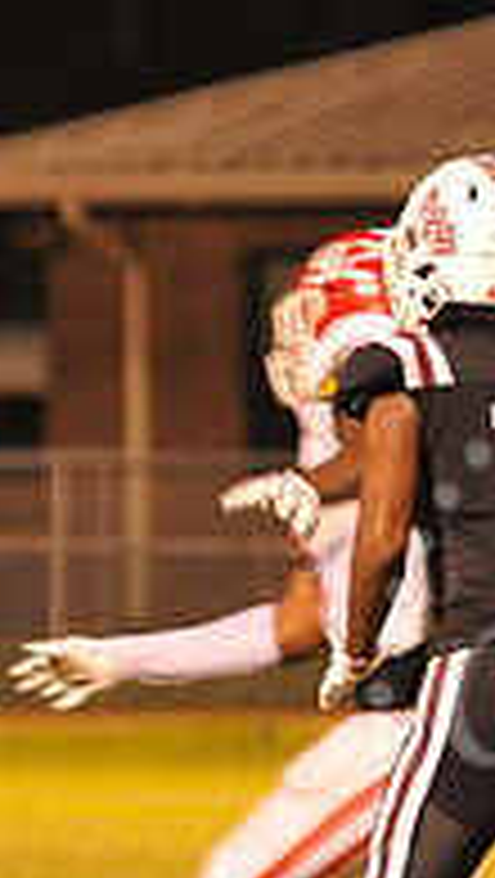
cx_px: 796
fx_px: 14482
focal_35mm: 622
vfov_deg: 3.5
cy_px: 720
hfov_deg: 2.0
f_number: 5
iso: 5000
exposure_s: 1/160
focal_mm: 200
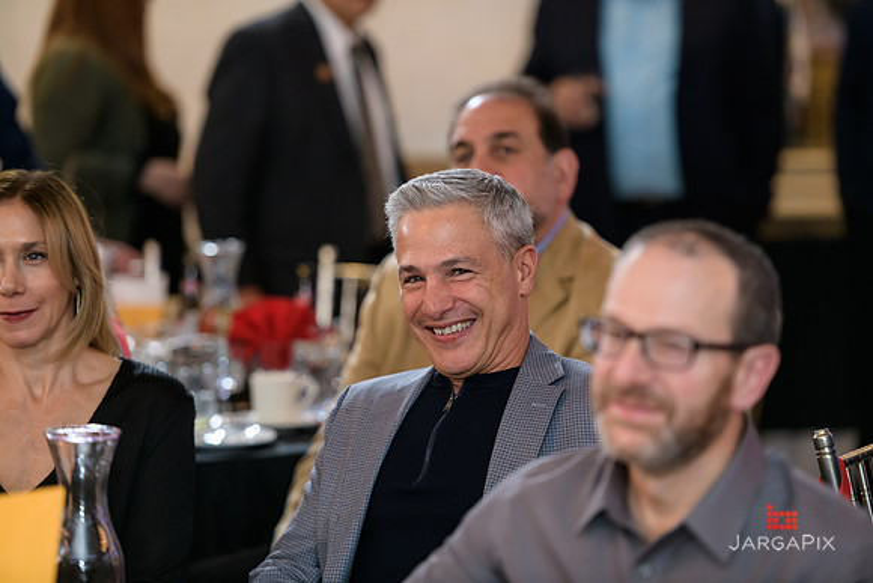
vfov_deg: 8.6
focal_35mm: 160
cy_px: 292
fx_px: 3881
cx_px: 436
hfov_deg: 12.8
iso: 1600
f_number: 3.2
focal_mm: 160
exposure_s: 1/125
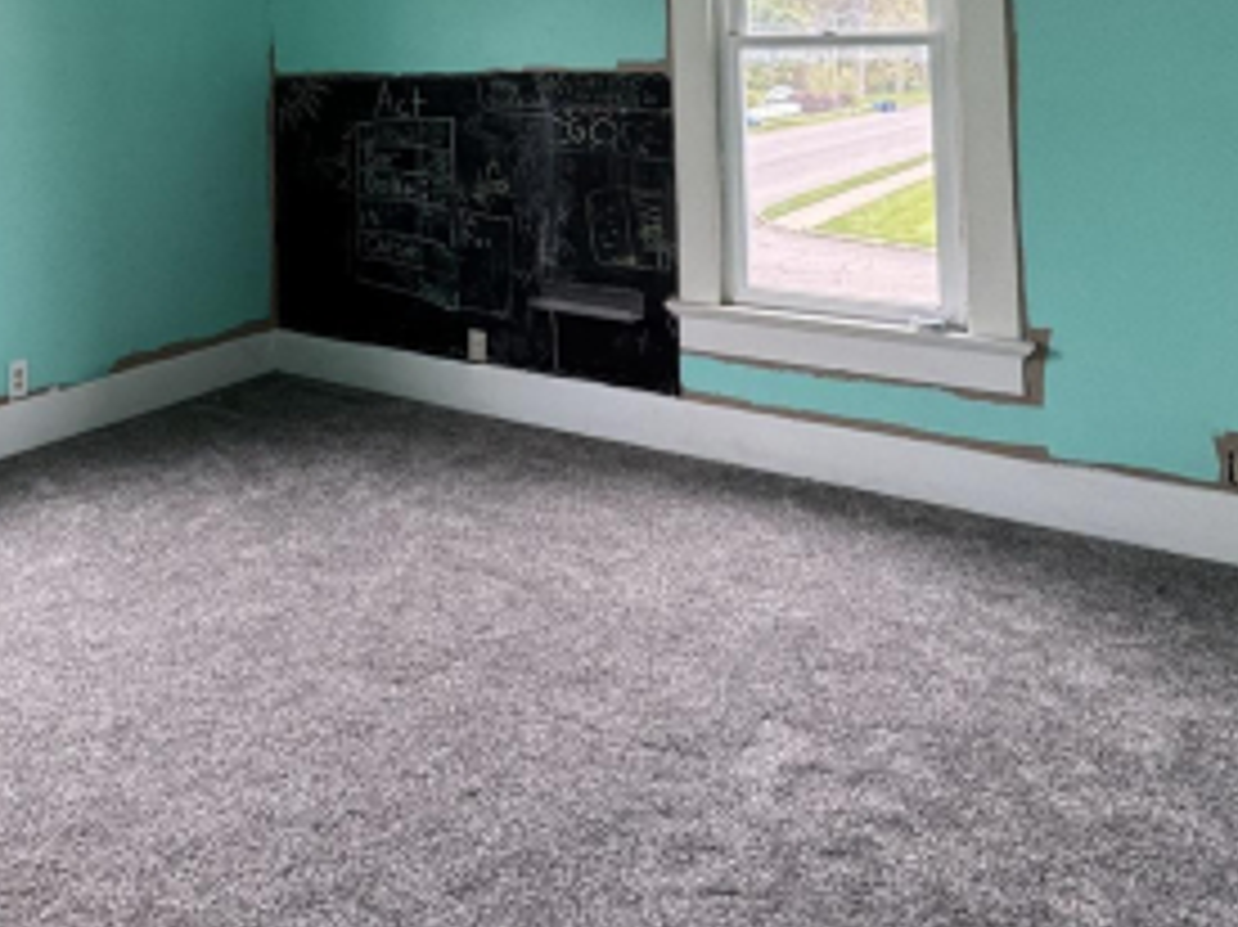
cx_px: 241
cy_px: -9
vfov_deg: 37.2
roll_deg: +1.3
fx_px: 1215
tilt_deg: +4.0
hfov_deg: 50.6
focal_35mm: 34
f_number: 2.2
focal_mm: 2.22
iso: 100
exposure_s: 1/99
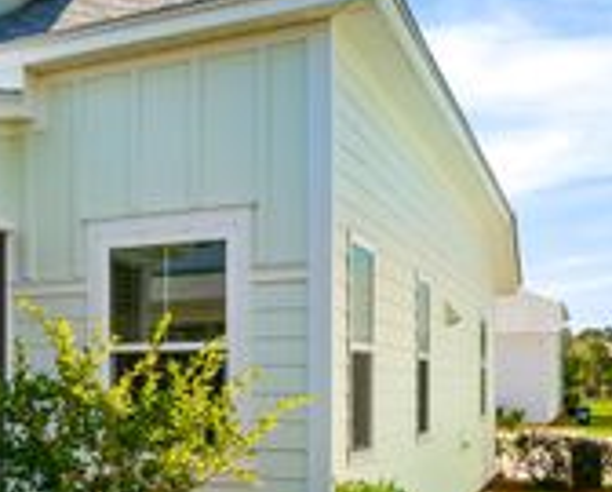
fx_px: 962
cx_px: -153
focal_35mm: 53
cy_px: 388
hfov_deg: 29.5
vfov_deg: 28.1
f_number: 8
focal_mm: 19
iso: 400
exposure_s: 1/250
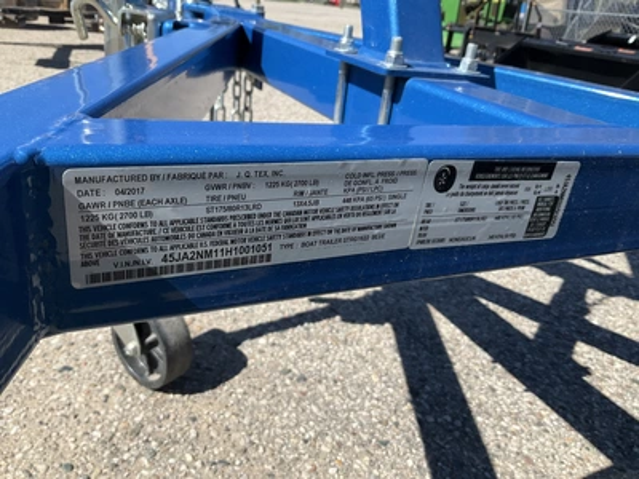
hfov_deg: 61.7
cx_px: 320
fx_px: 535
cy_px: 240
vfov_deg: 48.2
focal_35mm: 29
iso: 25
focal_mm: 3
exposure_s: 1/1377
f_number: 1.8
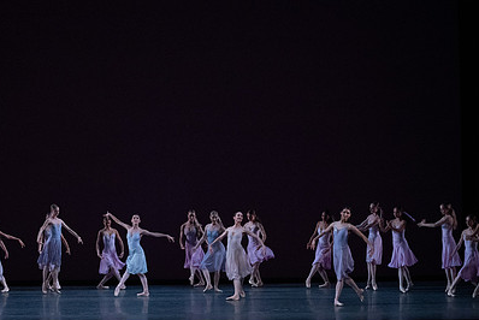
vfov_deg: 13.4
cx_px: 167
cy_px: 146
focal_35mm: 102
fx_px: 1358
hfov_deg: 19.9
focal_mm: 70
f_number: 13
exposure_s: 1/400
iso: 12800
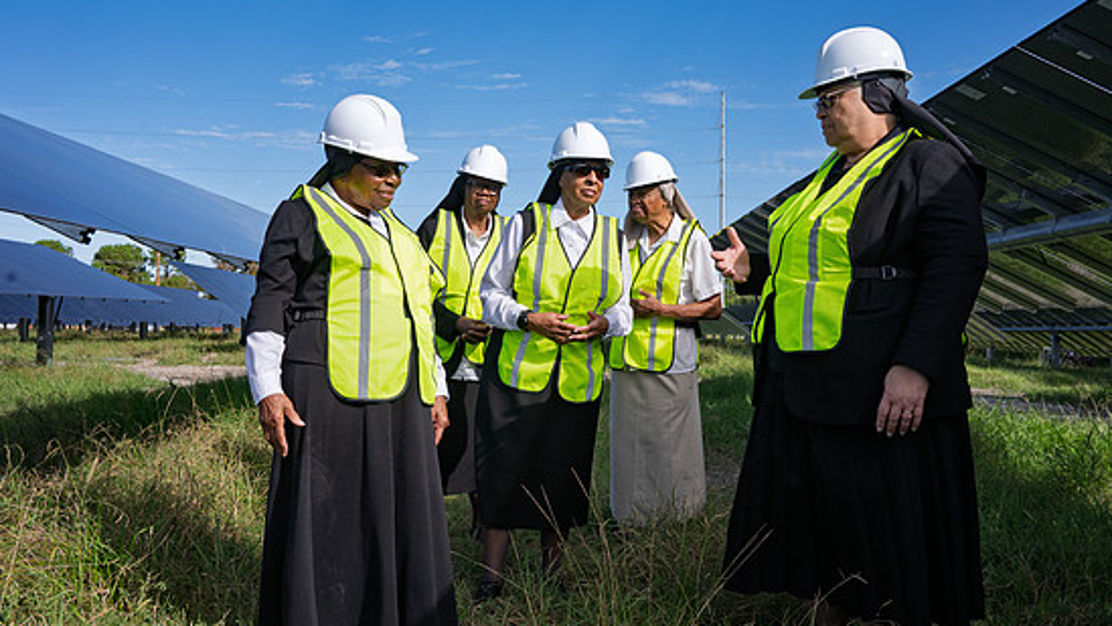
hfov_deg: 62.6
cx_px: 543
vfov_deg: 37.8
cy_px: 297
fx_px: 914
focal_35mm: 31
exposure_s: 1/500
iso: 200
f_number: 8
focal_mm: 28
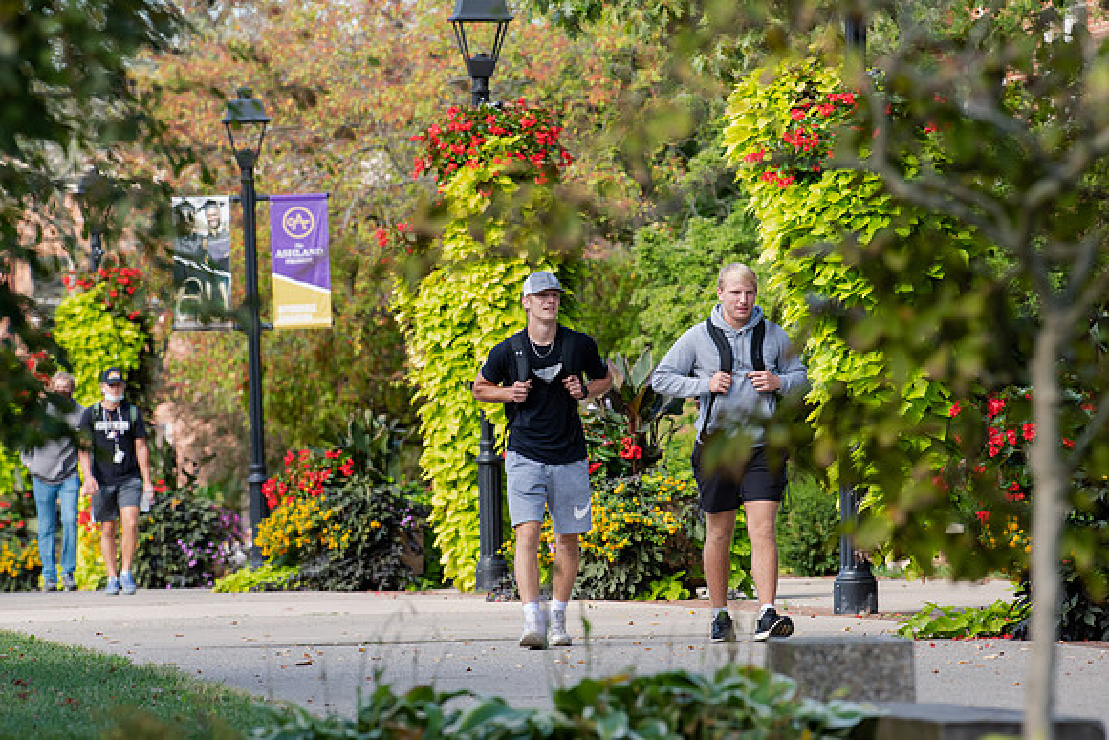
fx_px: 9243
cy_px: 370
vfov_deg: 4.6
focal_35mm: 300
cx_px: 554
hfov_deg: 6.9
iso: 500
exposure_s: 1/320
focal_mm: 300
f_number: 8
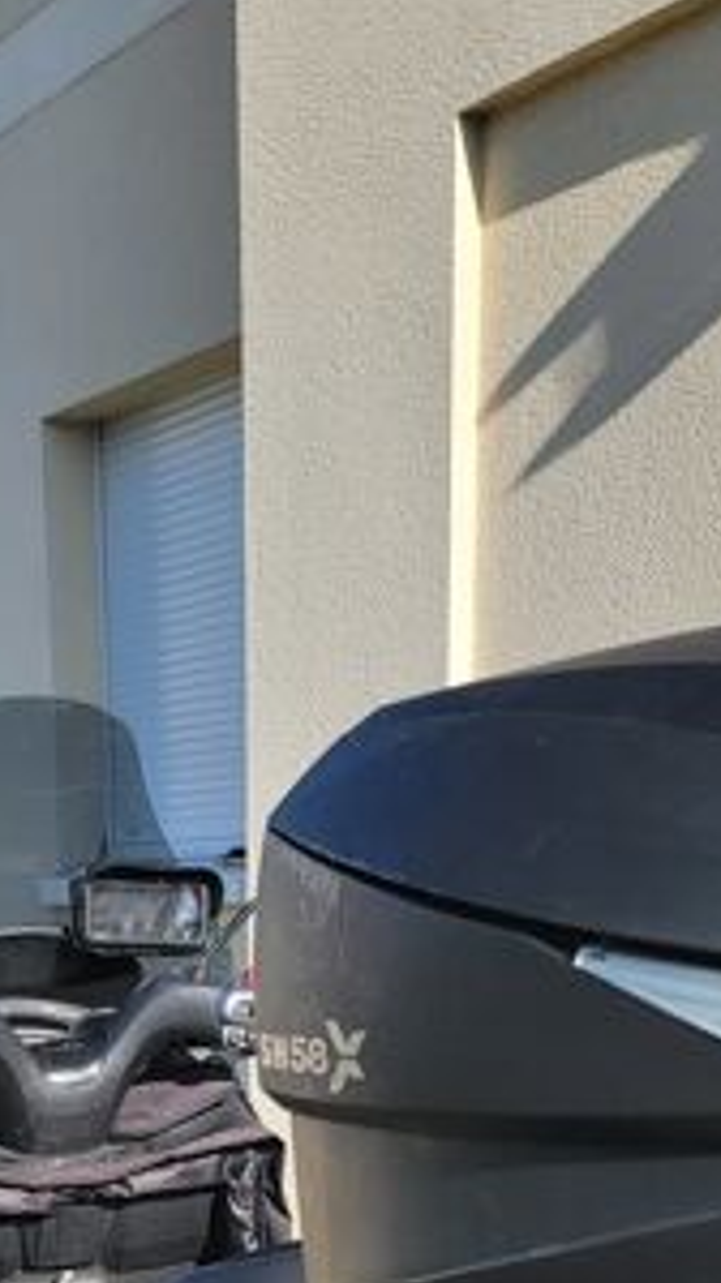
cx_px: -82
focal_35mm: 56
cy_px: 1266
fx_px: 1905
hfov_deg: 20.4
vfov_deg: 34.1
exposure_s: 1/794
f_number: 1.8
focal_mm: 6.7
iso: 16
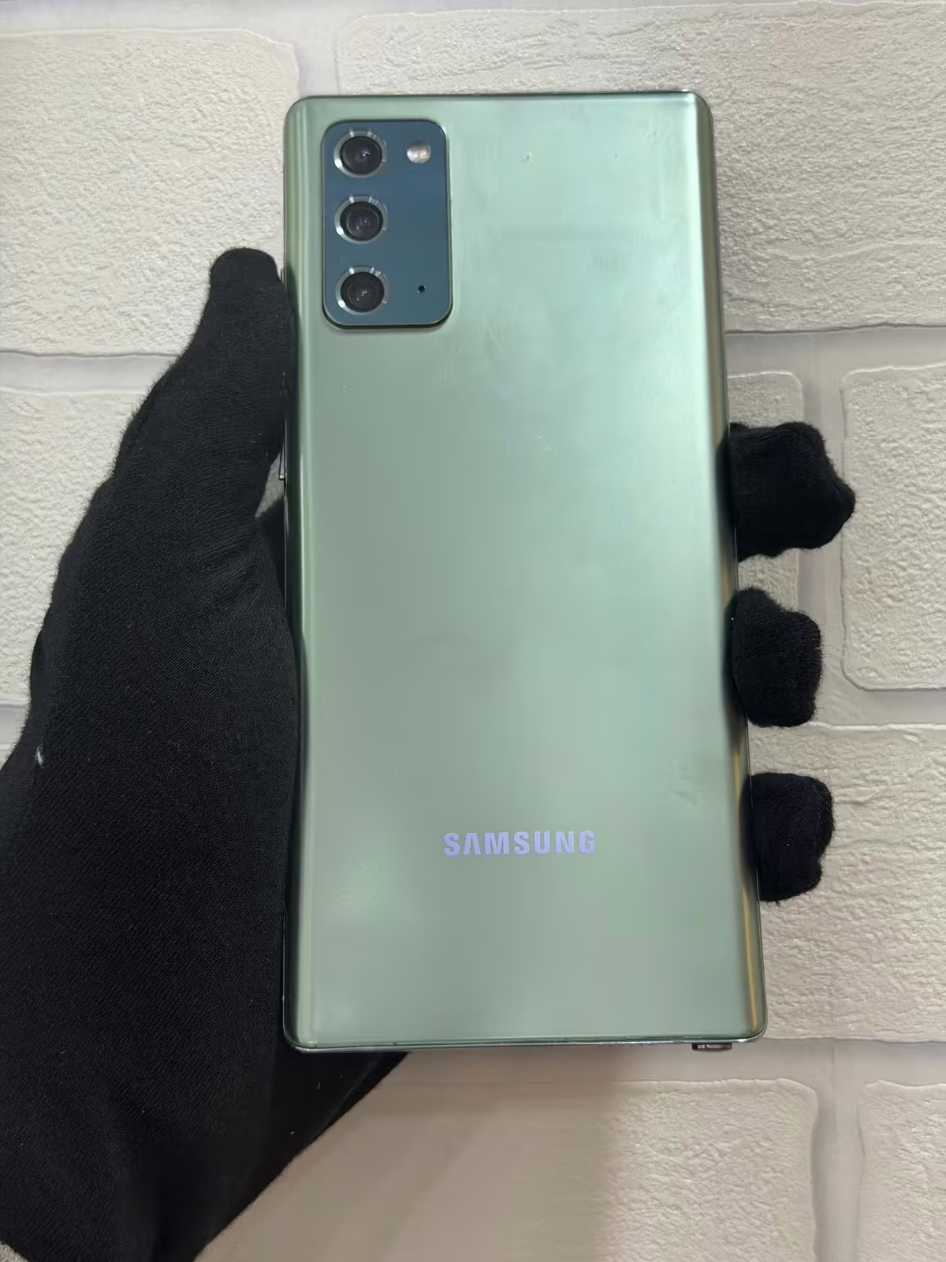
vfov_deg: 39.7
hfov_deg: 30.3
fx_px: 1749
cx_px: 473
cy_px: 631
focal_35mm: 48
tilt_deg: -1.8
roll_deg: +1.1
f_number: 1.78
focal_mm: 6.76
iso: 64
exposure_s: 1/50
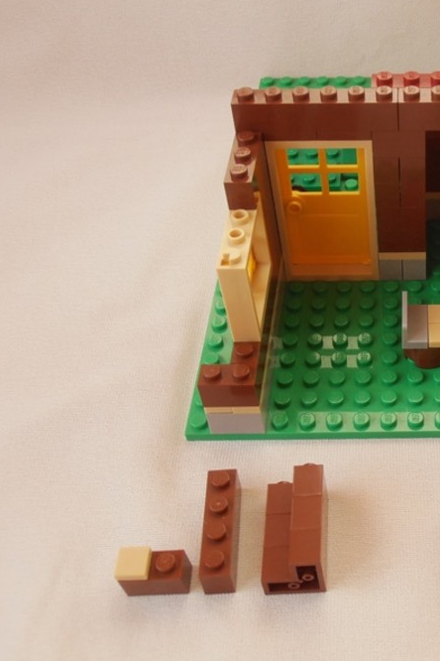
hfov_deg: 24.8
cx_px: 436
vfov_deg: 38.2
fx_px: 953
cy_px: 327
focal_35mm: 52
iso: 80
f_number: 3.9
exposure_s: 1/100
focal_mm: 6.61
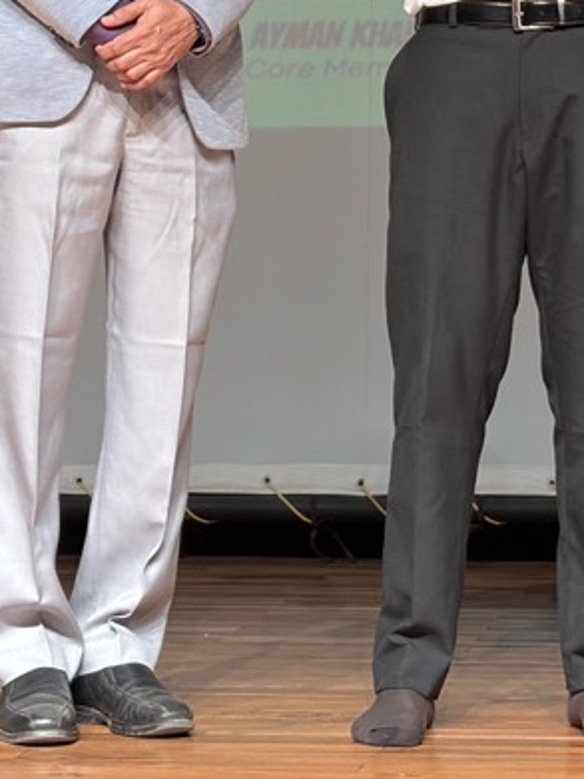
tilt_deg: +9.9
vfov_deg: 13.8
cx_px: 486
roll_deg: +0.1
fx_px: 3106
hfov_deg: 10.7
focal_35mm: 138
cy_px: -235
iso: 100
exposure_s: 1/50
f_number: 1.6
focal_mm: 5.96
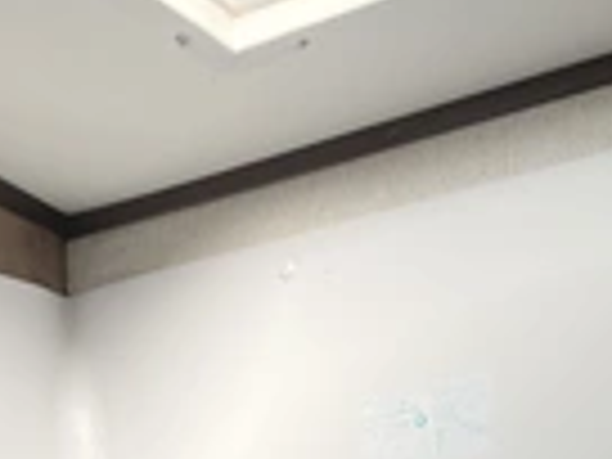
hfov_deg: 22.8
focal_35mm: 85
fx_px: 1503
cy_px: 526
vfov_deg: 16.7
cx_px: 162
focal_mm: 3
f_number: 1.8
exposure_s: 1/173
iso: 20
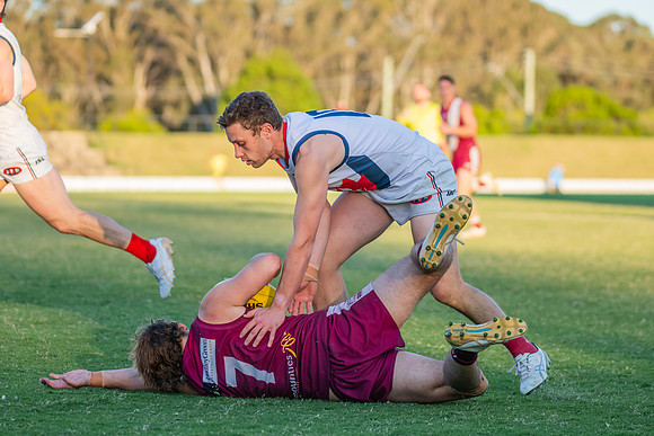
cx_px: 327
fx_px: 3294
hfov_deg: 11.3
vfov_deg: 7.6
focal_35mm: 181
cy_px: 218
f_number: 4.5
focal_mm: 170
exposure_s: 1/1250
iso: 800
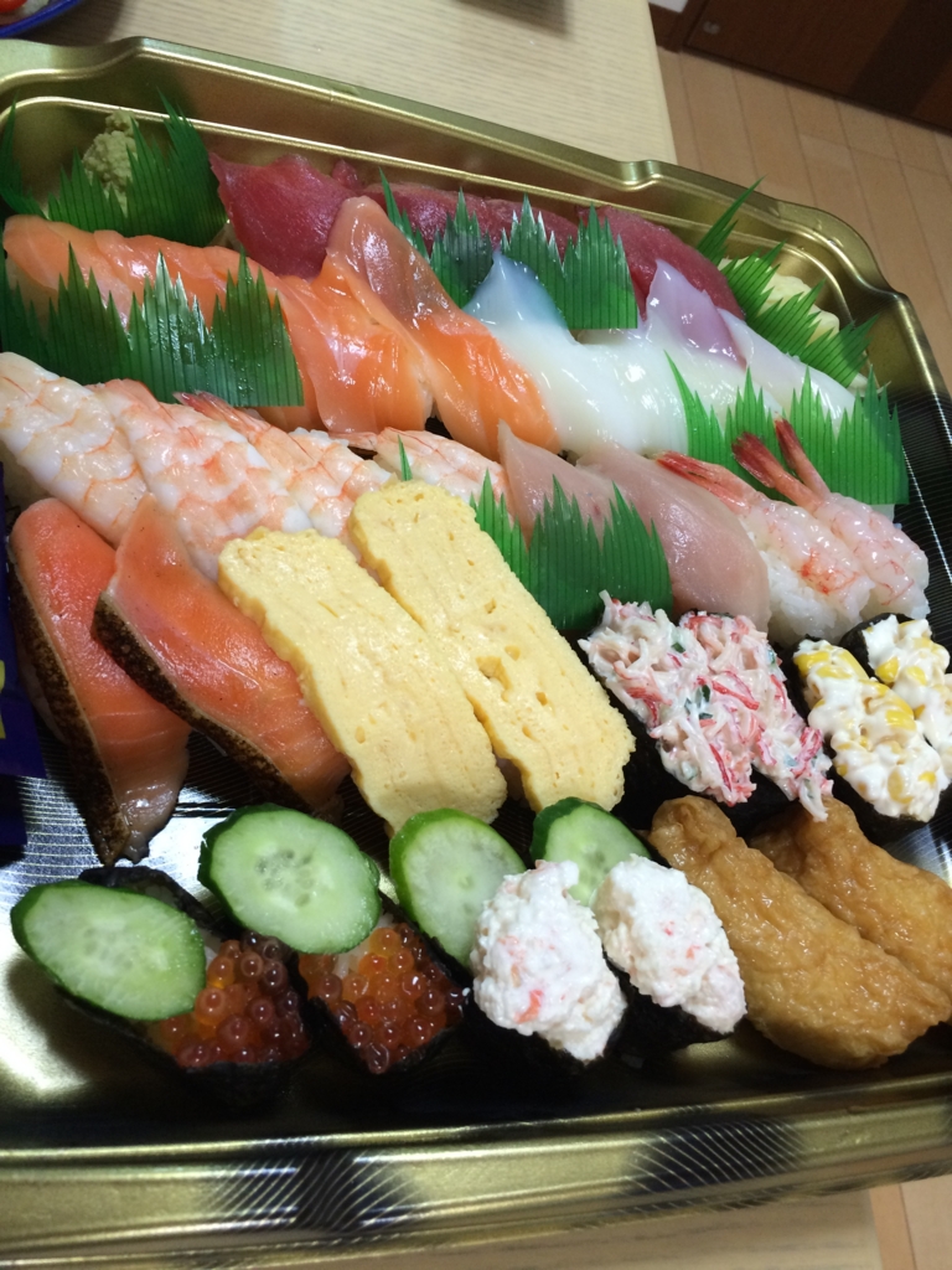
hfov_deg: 48.2
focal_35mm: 29
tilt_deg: -56.4
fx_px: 1063
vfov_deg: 61.7
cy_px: 635
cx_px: 476
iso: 125
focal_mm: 4.15
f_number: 2.2
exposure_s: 1/30
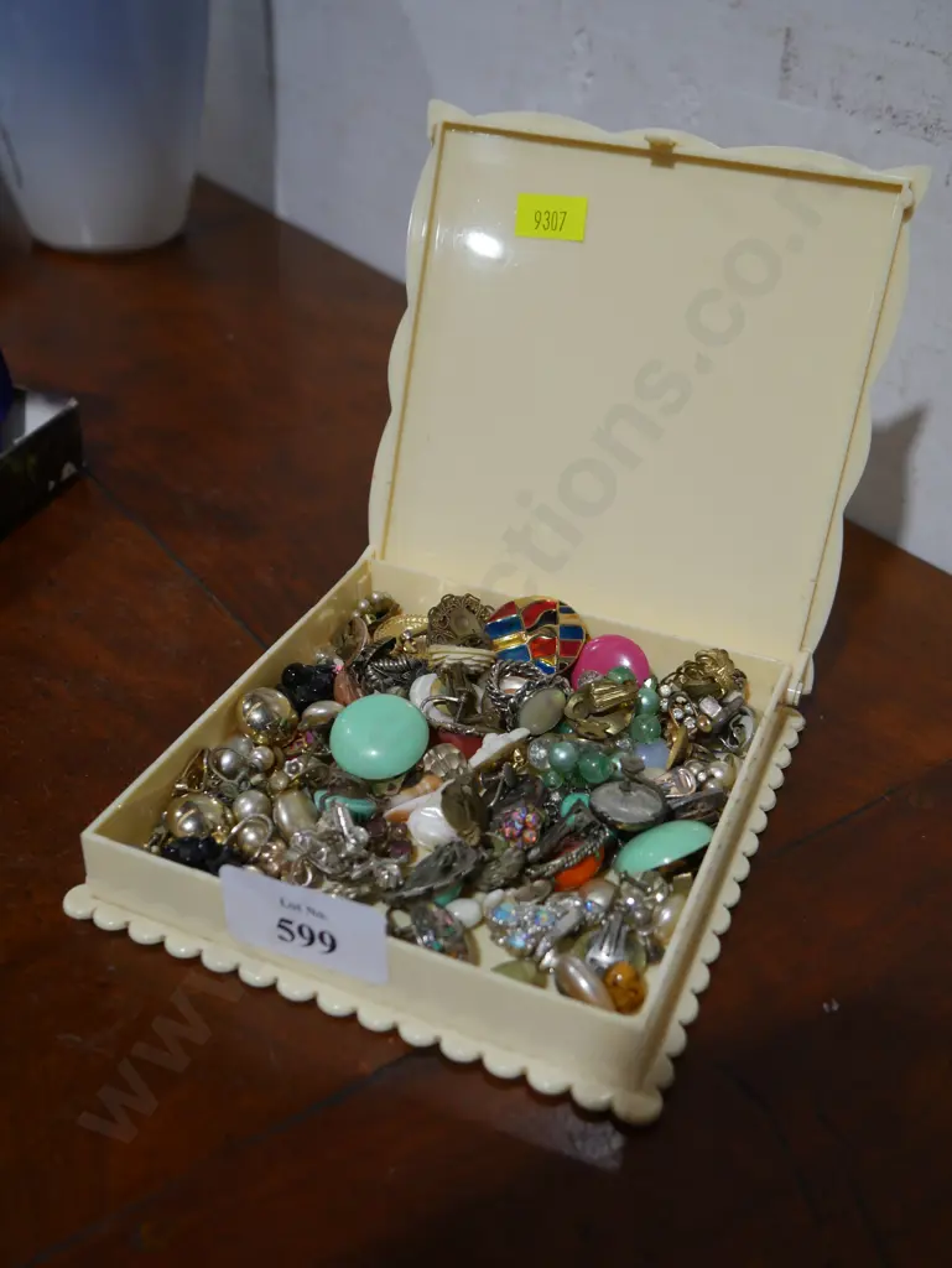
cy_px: 634
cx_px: 476
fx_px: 1319
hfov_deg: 39.7
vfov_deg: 51.3
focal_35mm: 36
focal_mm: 18
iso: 200
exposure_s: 1/60
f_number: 4
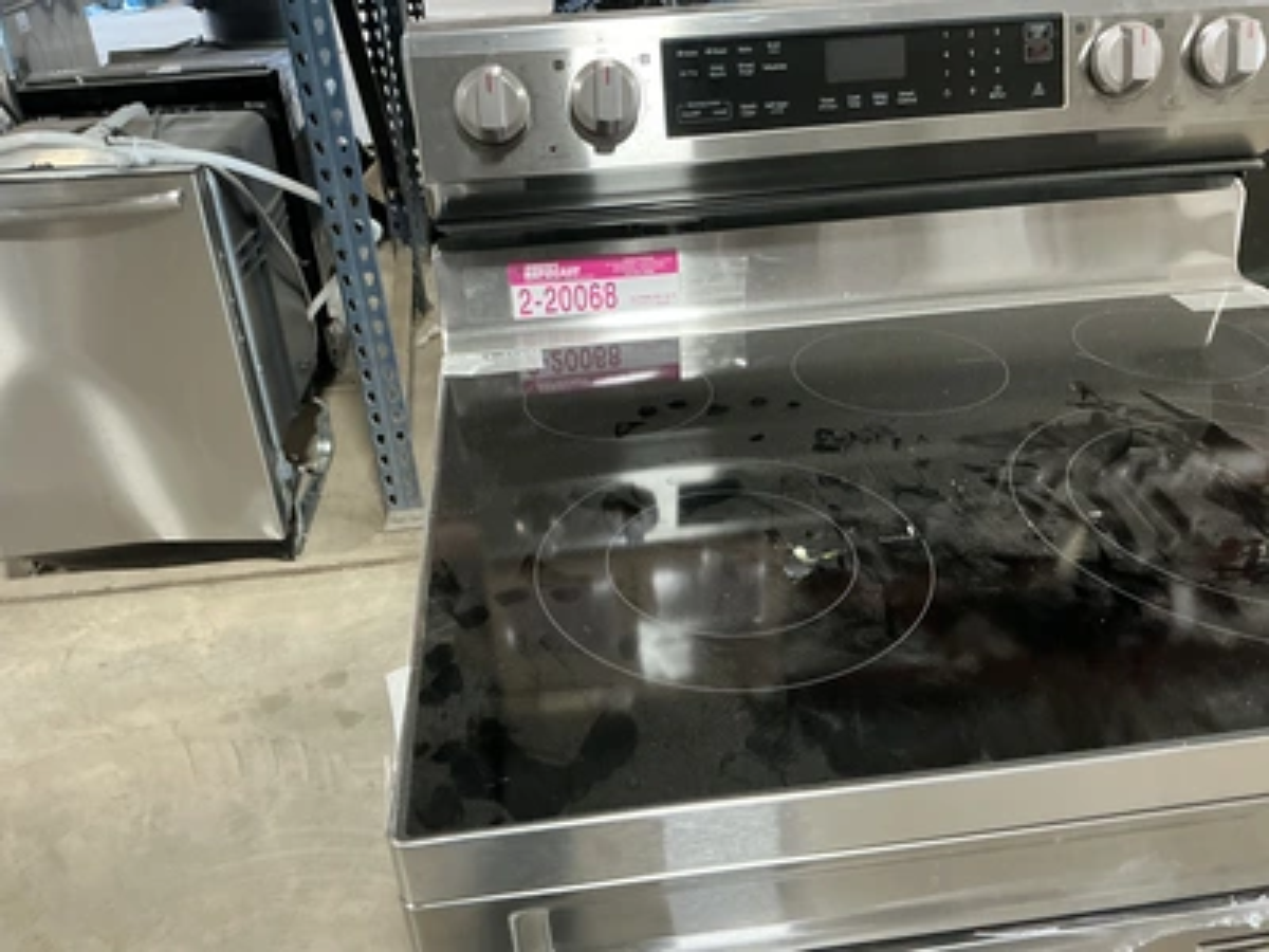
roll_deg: +1.3
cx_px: 634
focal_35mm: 28
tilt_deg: -29.6
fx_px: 1026
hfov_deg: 63.4
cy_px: 476
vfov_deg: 49.7
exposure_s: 1/60
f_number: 1.8
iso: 250
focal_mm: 3
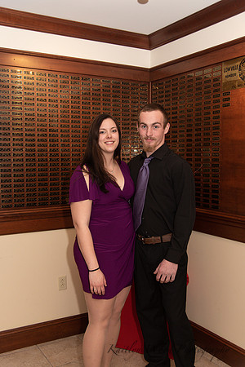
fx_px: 388
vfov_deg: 50.7
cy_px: 184
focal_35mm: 38
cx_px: 122
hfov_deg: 35.1
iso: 800
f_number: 4
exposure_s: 1/200
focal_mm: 38
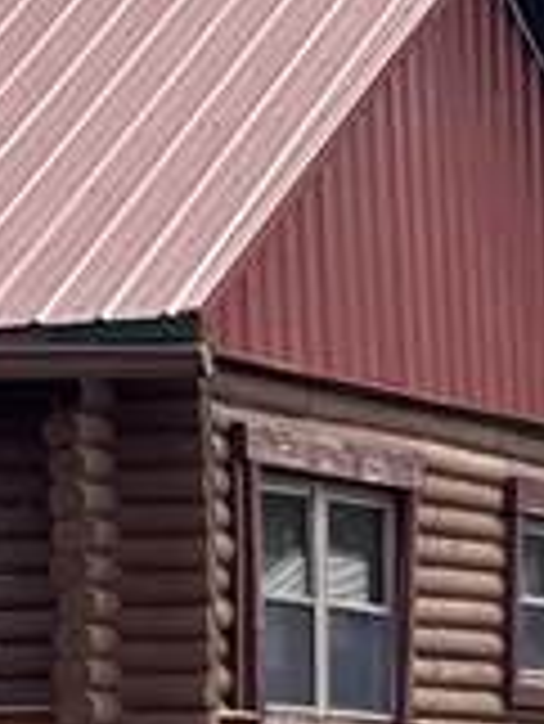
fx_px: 5985
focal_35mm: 286
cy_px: 450
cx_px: -994
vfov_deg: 6.9
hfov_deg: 5.0
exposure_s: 1/1222
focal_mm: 6.76
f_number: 1.78
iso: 80
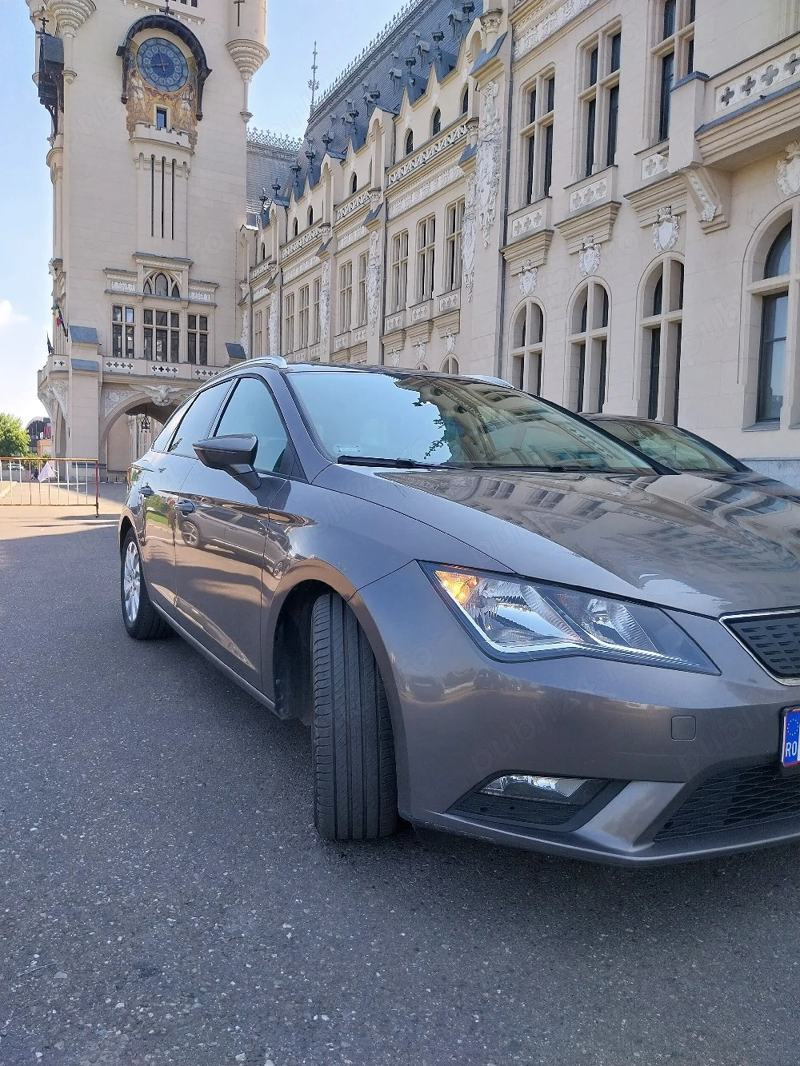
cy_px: 533
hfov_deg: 53.1
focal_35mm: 26
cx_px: 400
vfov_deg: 67.3
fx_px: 801
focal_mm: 4
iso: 25
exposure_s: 1/357
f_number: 1.8
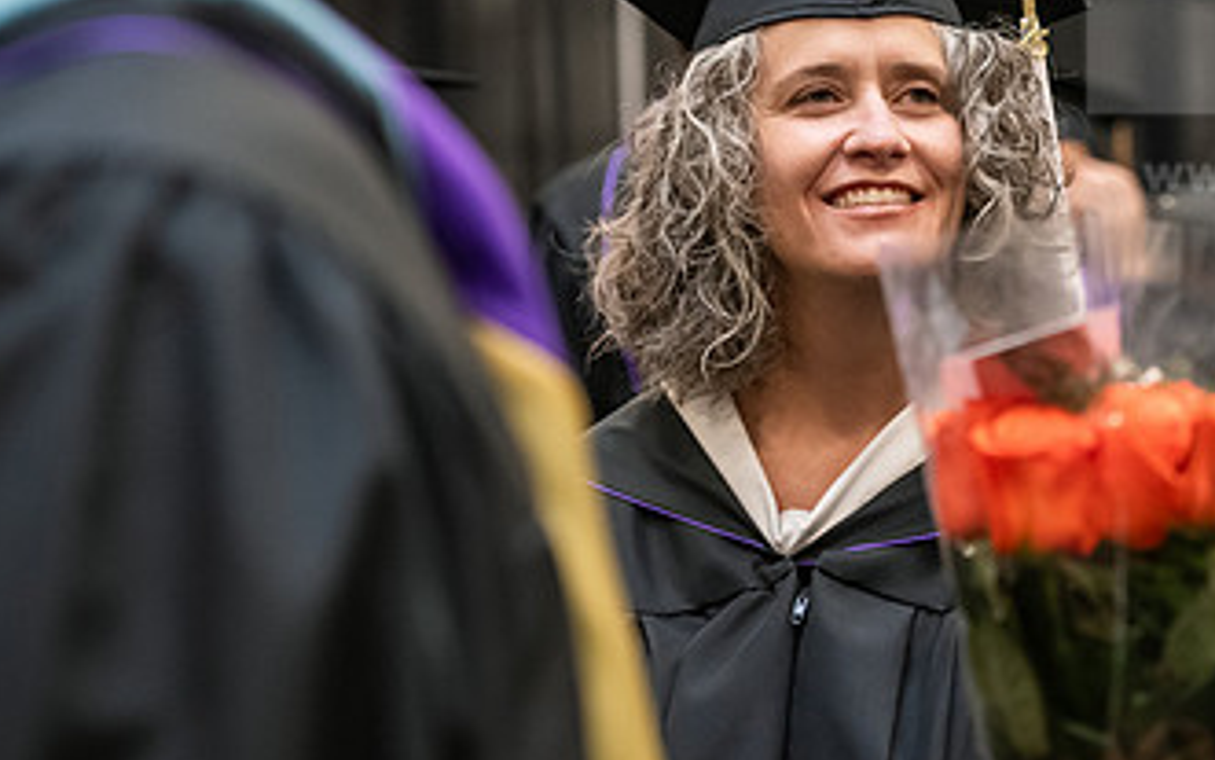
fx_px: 4140
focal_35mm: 125
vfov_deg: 10.5
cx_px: 976
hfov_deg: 16.6
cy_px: 251
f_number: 3.5
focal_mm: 70
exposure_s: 1/200
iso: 3200
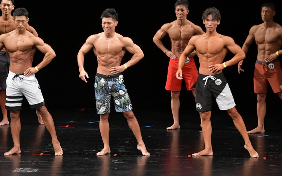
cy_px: 93
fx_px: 2006
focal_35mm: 261
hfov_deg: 8.0
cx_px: 141
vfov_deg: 5.0
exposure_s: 1/400
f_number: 5.6
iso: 3200
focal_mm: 170
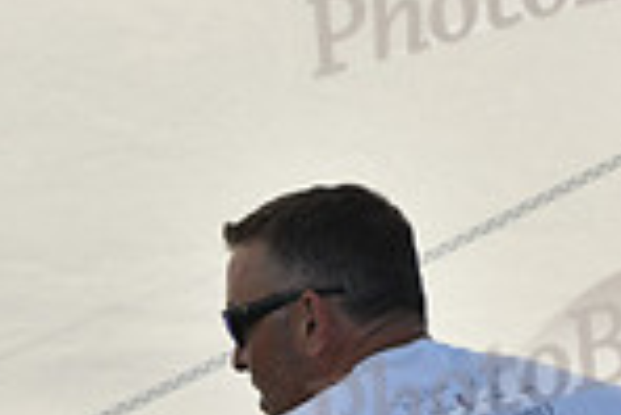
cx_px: 92
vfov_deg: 0.6
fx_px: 40697
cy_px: 631
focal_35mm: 2357
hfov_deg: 0.9
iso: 250
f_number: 5
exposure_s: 1/1600
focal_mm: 600
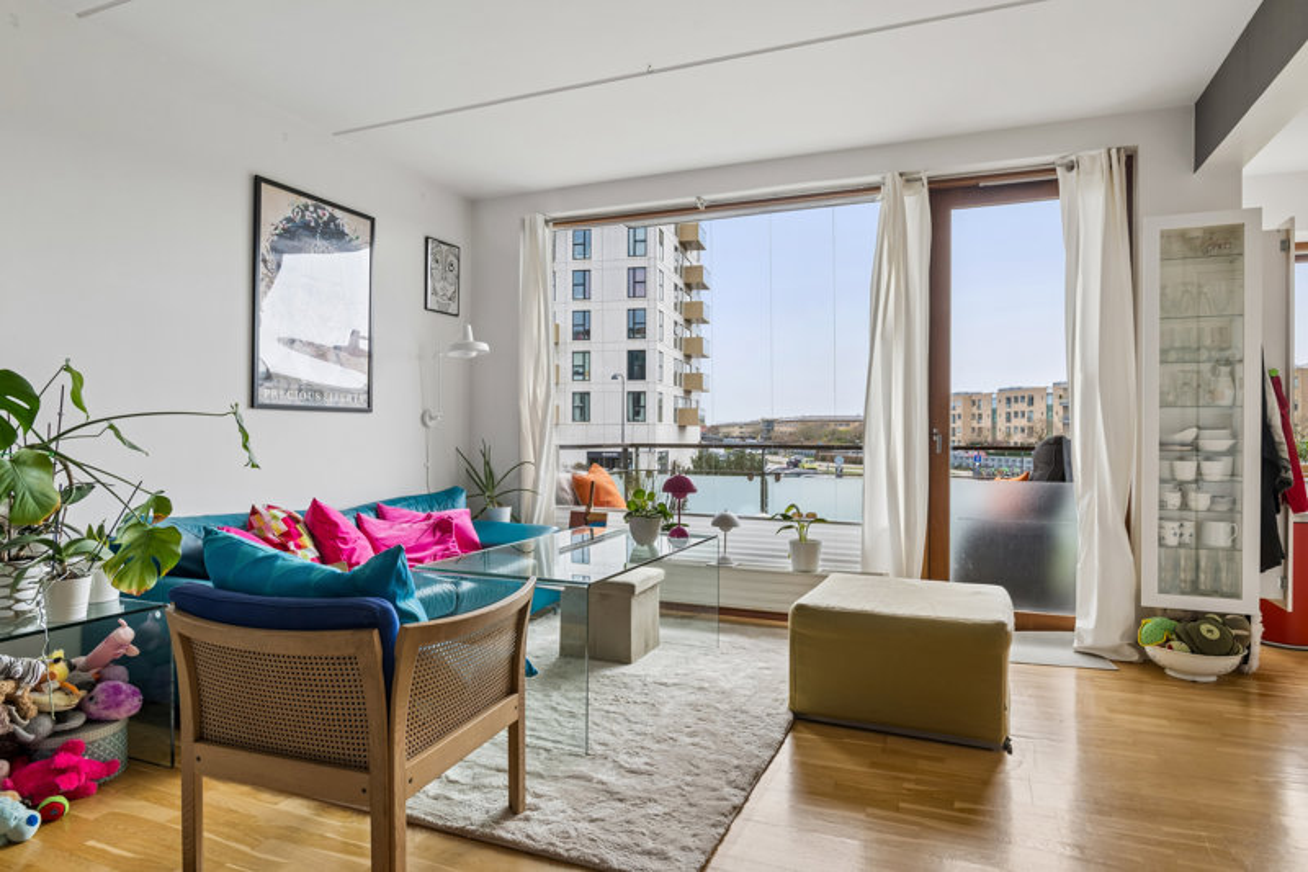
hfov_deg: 84.0
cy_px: 436
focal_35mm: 20
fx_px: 726
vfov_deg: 61.9
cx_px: 654
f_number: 10
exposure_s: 1/50
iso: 125
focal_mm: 20
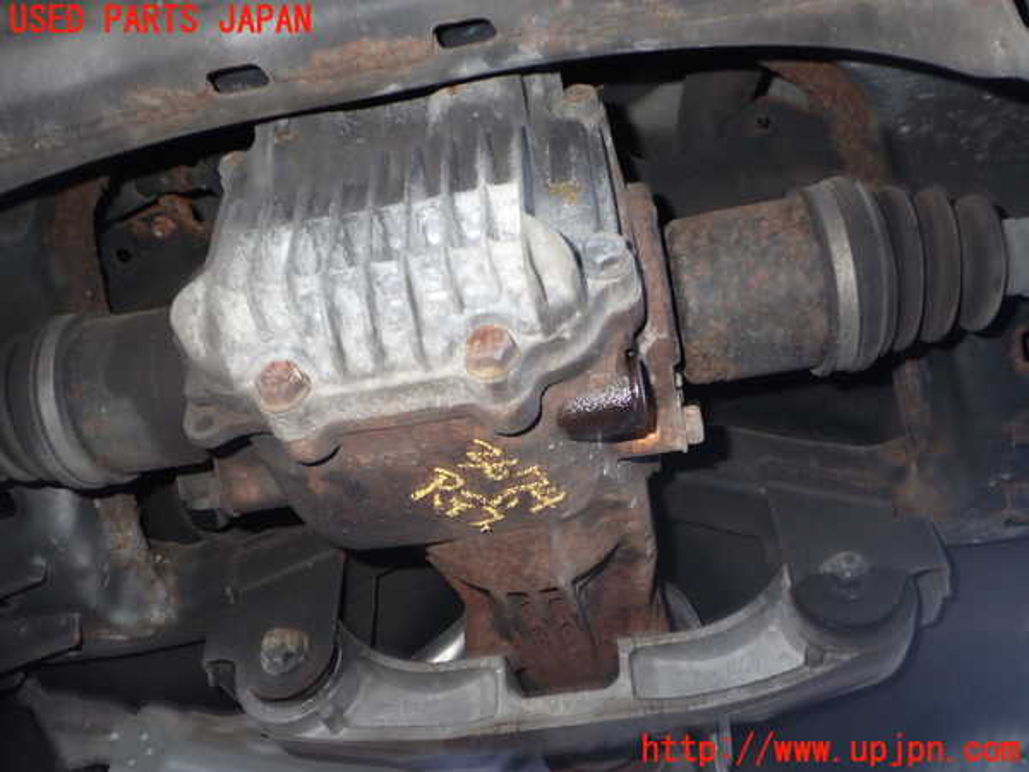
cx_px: 514
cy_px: 386
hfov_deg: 60.0
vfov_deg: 46.8
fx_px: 892
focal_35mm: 30
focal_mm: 5.4
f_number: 2.3
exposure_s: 1/30
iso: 200
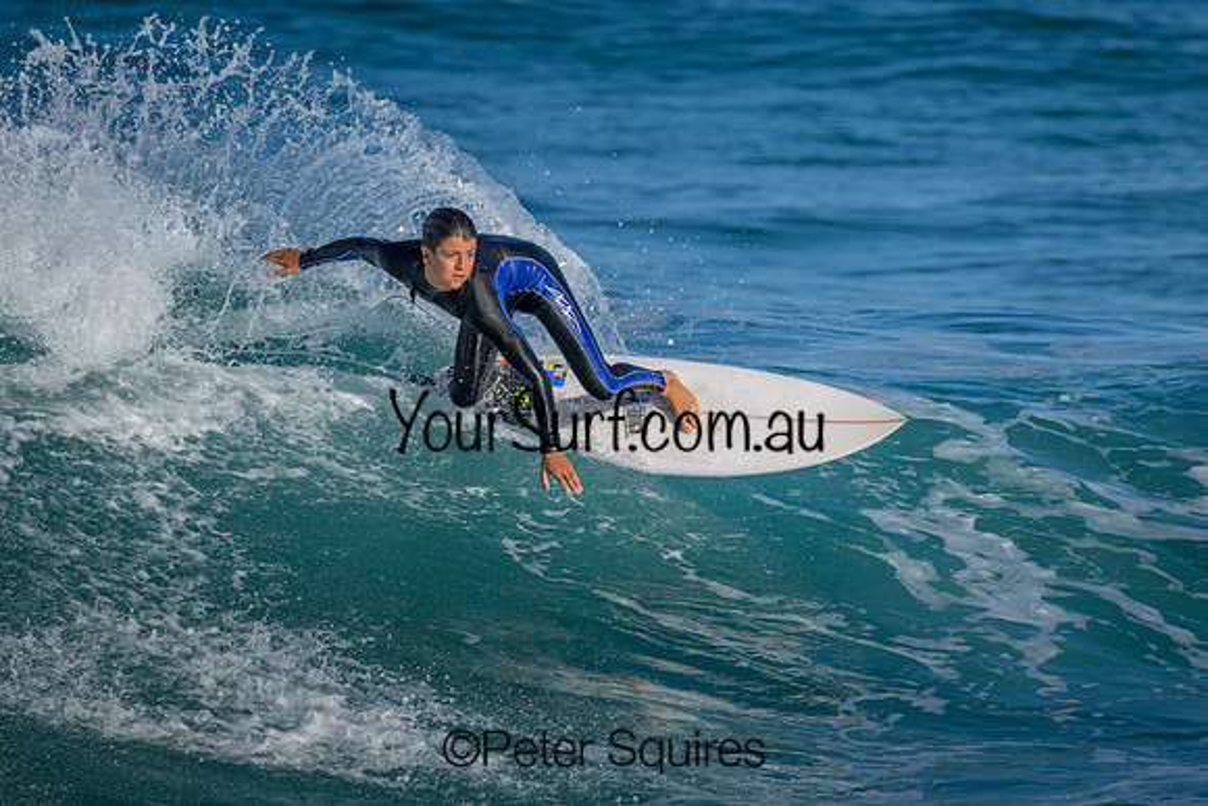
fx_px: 28942
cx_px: 651
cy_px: 372
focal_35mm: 862
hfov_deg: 2.4
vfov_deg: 1.6
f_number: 8
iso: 360
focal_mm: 800
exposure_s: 1/2000
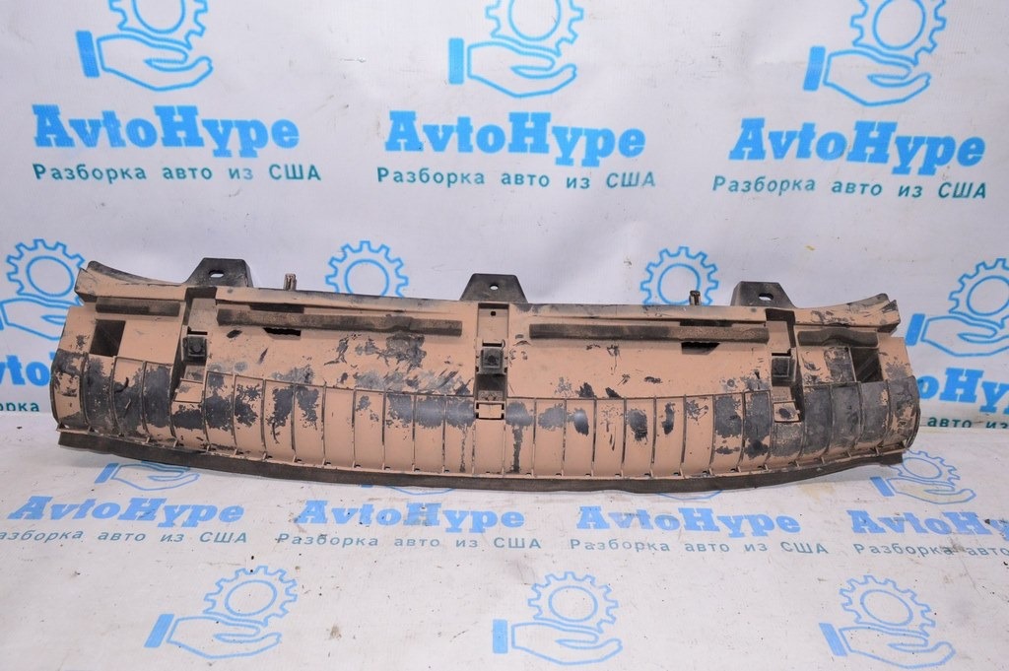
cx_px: 504
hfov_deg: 67.4
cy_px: 336
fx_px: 756
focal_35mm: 27
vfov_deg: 47.9
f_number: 8
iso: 1600
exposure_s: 1/160
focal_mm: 18
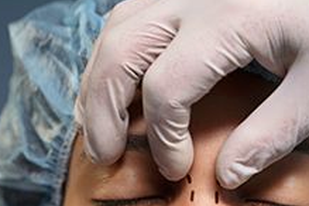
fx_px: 1502
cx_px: 86
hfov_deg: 11.7
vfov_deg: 7.8
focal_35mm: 175
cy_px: 265
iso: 640
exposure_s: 1/250
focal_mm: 64
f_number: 3.2
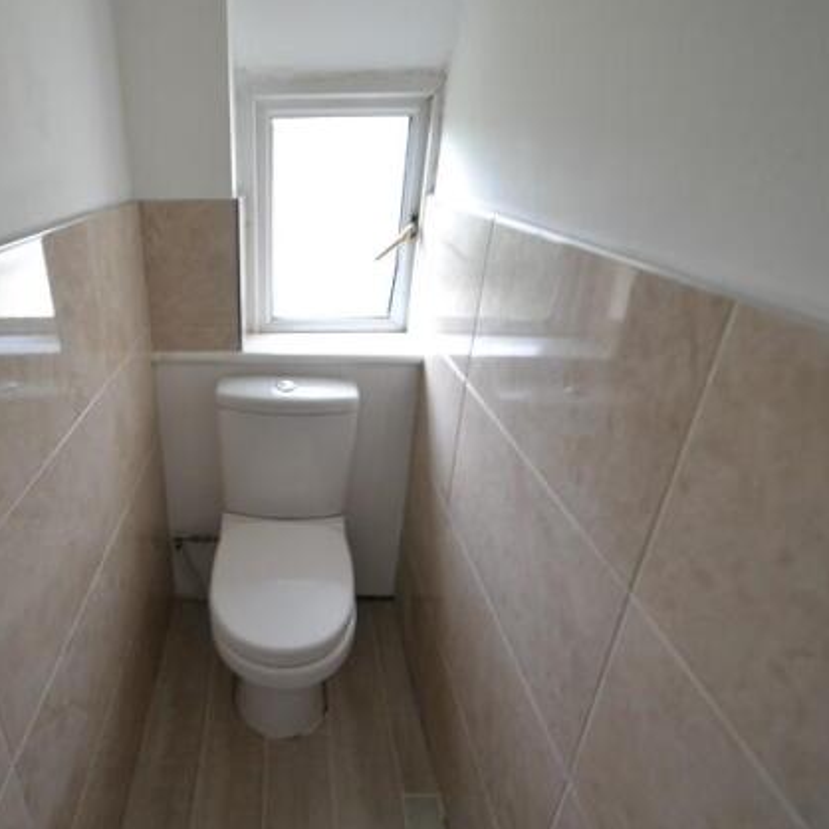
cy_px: 423
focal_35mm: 20
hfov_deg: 73.1
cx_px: 294
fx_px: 542
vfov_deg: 74.8
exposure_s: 1/60
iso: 1000
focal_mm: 10
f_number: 3.5
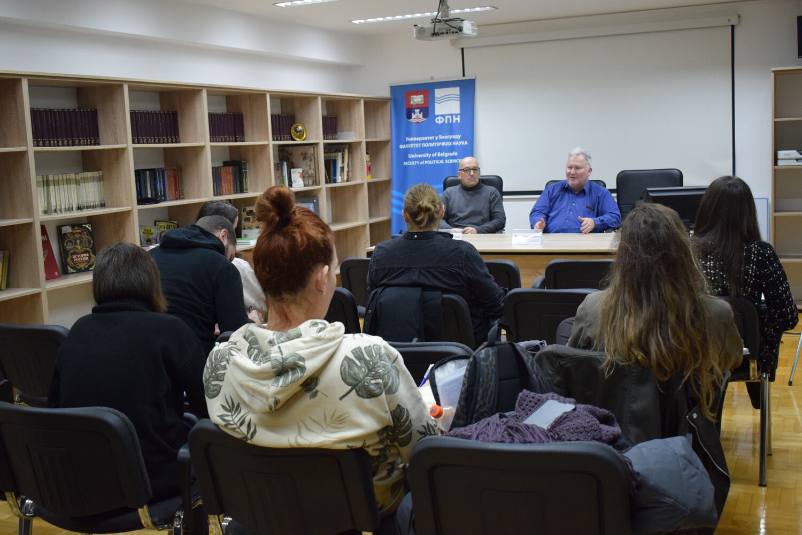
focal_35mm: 42
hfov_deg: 46.4
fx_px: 936
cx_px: 401
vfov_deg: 31.9
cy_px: 268
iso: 2000
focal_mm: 28
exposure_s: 1/60
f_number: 4.2
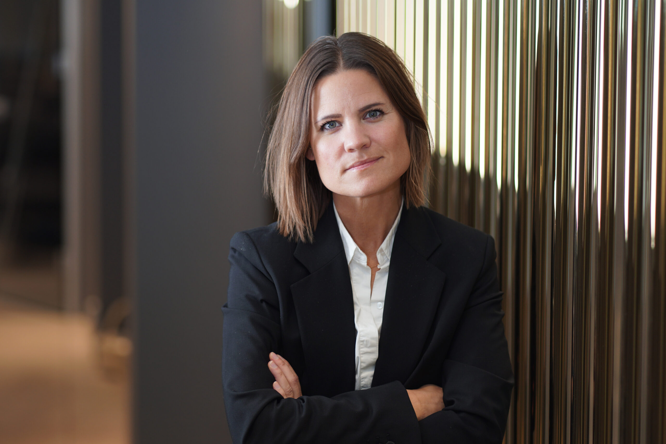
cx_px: 333
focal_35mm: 128
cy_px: 222
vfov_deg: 10.8
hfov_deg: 16.1
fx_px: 2359
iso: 200
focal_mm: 85
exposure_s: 1/160
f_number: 2
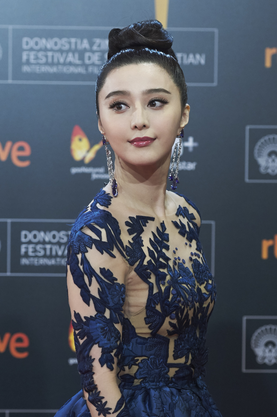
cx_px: 138
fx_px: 1178
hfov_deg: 13.4
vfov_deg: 20.0
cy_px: 208
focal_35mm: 102
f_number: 4.5
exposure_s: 1/320
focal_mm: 102
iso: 2500
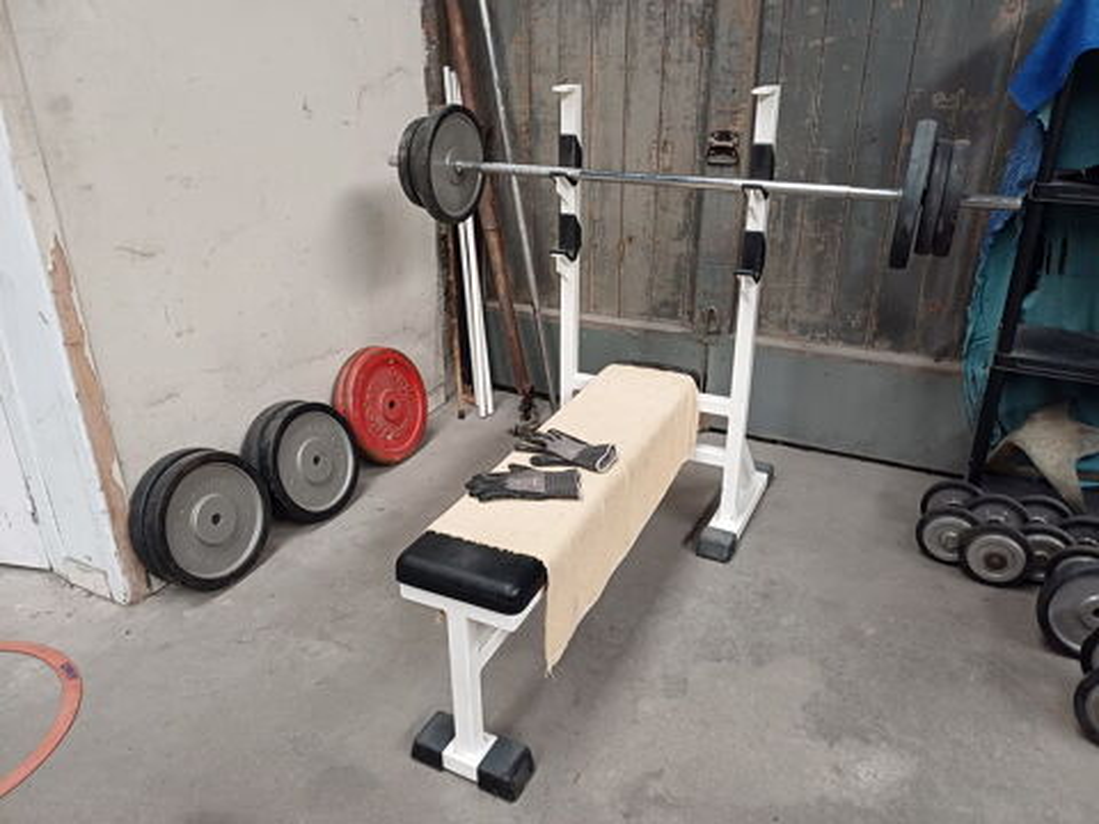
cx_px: 550
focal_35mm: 25
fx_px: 794
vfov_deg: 54.9
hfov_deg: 69.4
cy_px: 412
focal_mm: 4.65
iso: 320
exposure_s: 1/50
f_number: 1.8
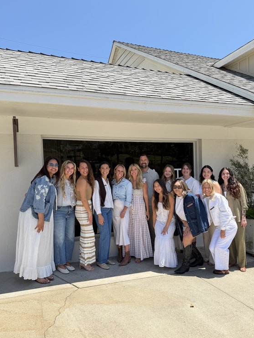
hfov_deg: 53.1
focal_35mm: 26
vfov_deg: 67.2
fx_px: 254
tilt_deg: -1.6
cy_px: 181
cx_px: 129
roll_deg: +1.9
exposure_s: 1/2907
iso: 80
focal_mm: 6.76
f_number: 1.78
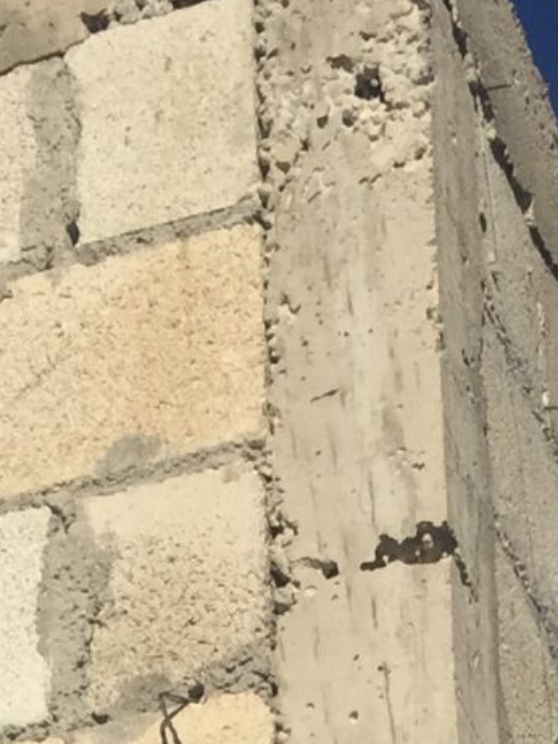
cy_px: 1924
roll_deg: +0.8
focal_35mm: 161
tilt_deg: +14.0
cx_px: 289
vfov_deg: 10.2
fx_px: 3459
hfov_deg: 9.2
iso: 32
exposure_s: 1/4950
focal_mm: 4.15
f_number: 2.2
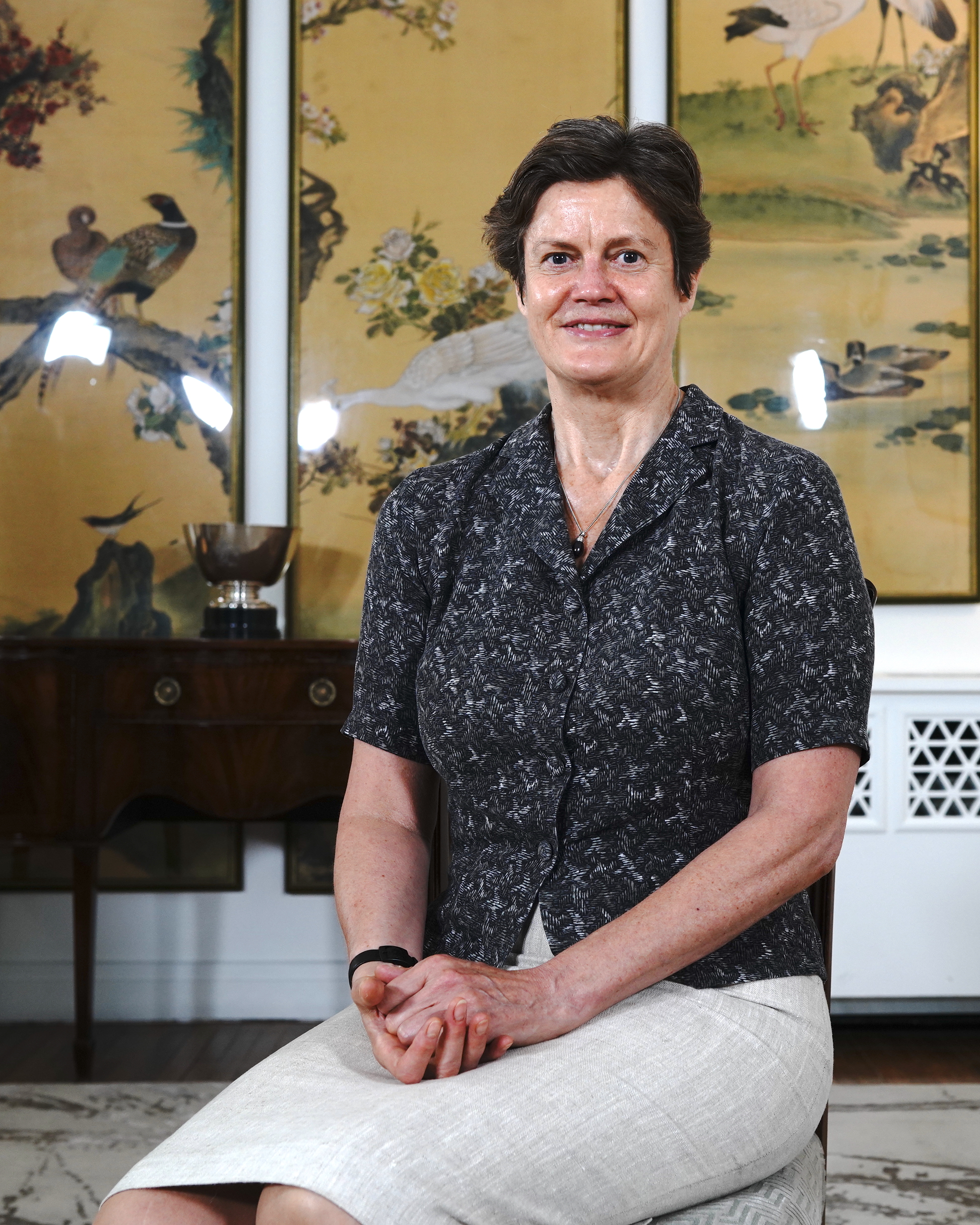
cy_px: 577
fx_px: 1922
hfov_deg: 28.5
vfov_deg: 35.4
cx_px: 632
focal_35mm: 53
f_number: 4
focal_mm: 35
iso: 800
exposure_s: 1/125
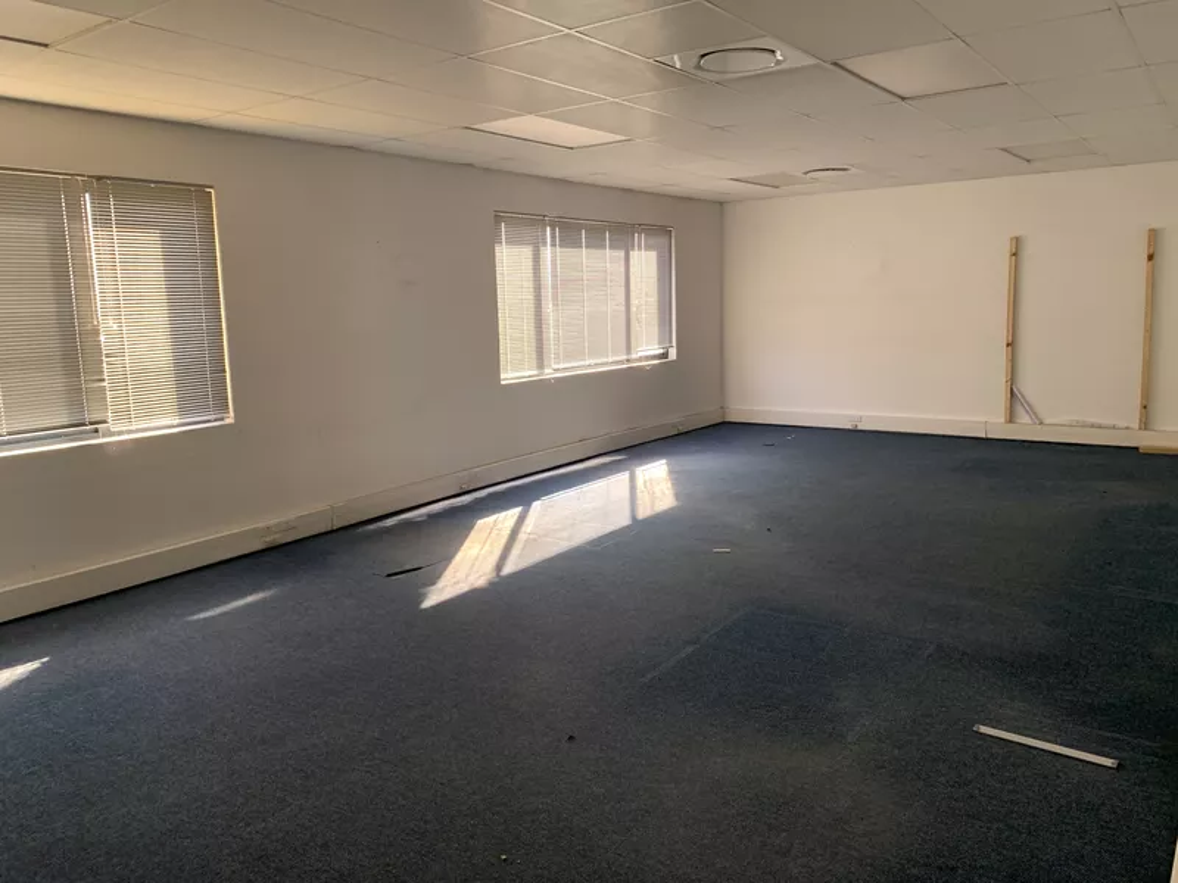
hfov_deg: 67.3
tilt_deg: -6.9
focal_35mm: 26
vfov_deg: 53.1
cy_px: 442
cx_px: 589
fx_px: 885
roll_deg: +1.2
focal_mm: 4.25
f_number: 1.8
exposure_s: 1/60
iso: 125
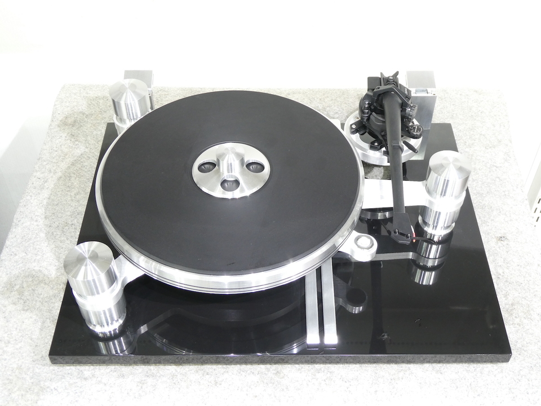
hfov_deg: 42.9
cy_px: 203
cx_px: 270
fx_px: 688
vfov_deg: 32.9
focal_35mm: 44
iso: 200
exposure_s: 1/3.2
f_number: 3.9
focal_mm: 7.8
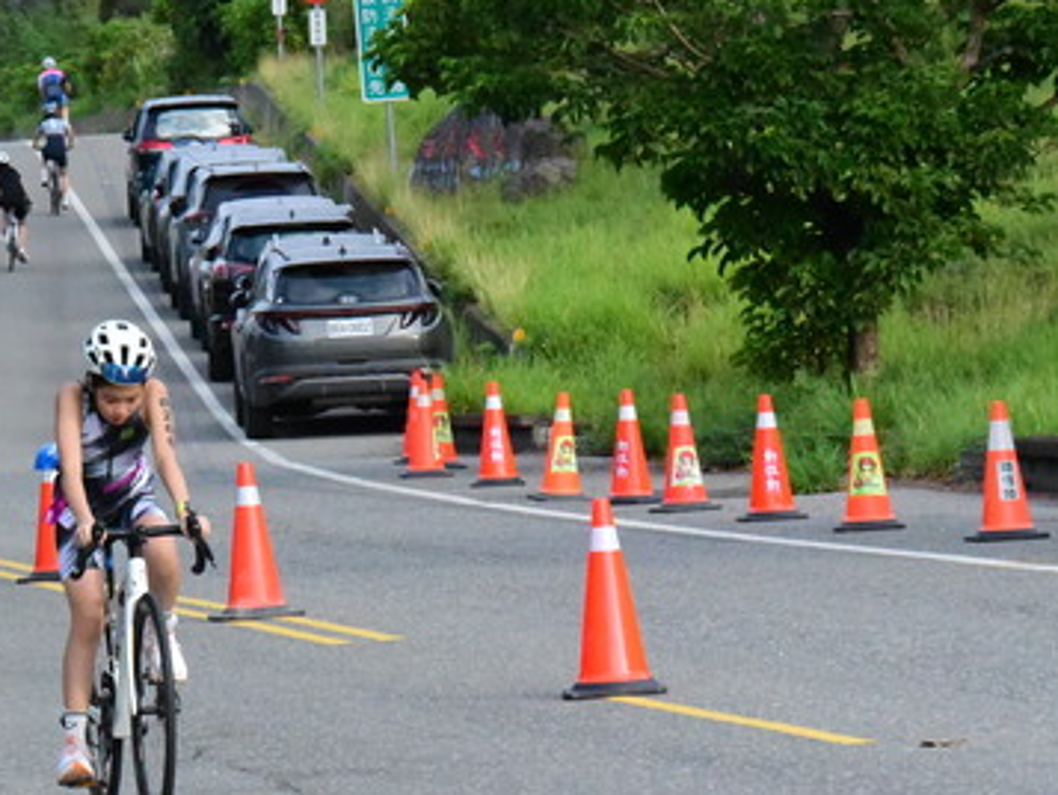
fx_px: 9325
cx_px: 119
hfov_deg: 6.5
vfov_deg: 4.9
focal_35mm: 305
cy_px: 399
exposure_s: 1/4000
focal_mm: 145
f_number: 14
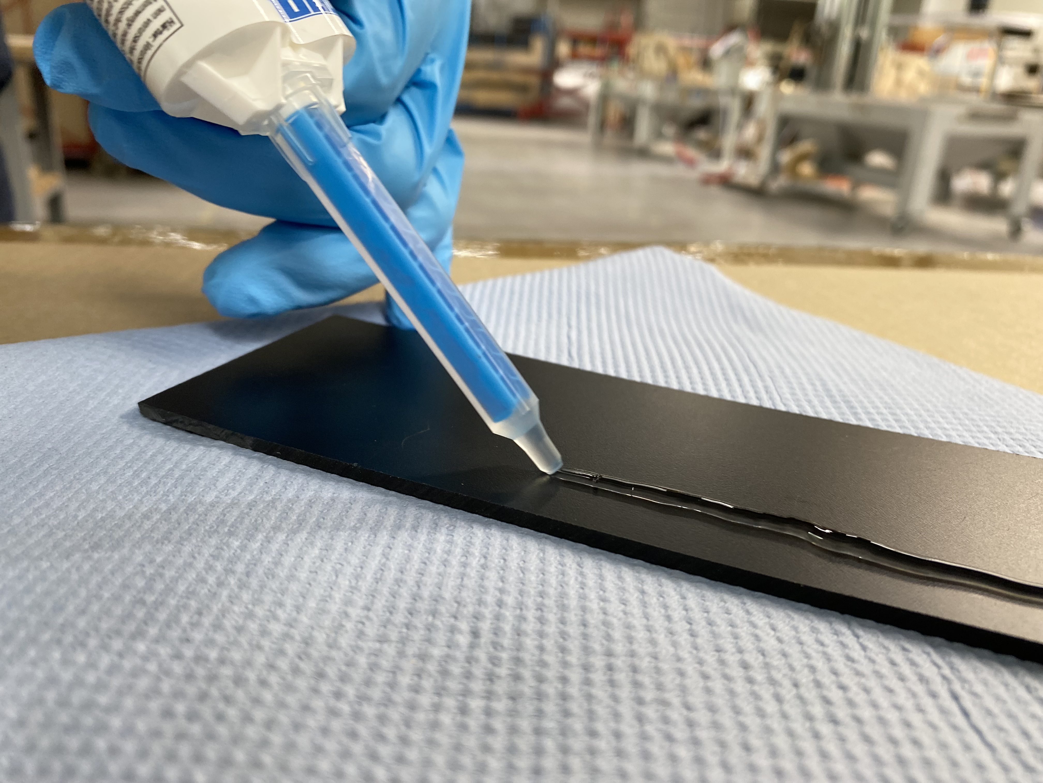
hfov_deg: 67.3
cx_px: 522
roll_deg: -3.5
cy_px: 392
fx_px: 783
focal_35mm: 26
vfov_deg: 53.1
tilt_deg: -22.5
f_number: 1.8
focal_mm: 4.25
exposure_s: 1/84
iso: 125
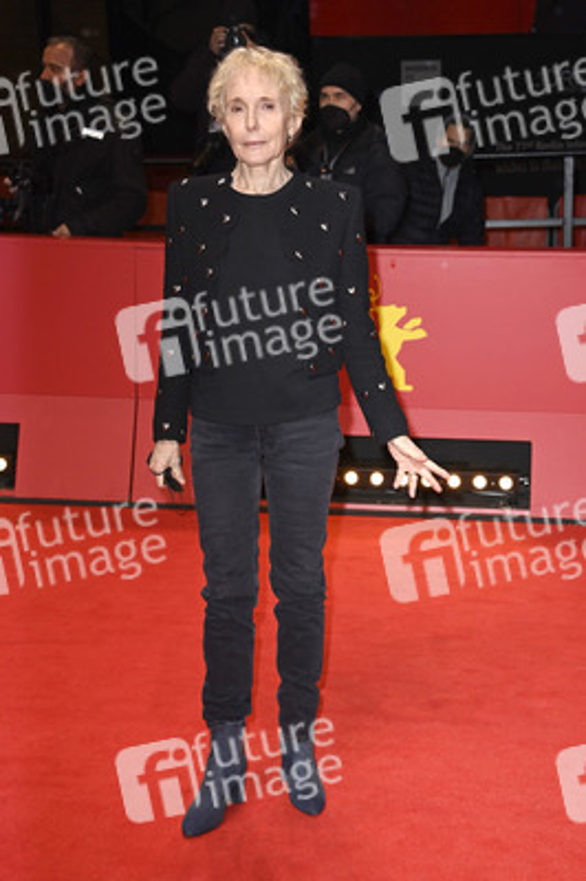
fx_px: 1419
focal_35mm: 58
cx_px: 293
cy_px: 440
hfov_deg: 23.3
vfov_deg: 34.5
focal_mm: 58
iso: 800
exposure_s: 1/250
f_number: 5.6
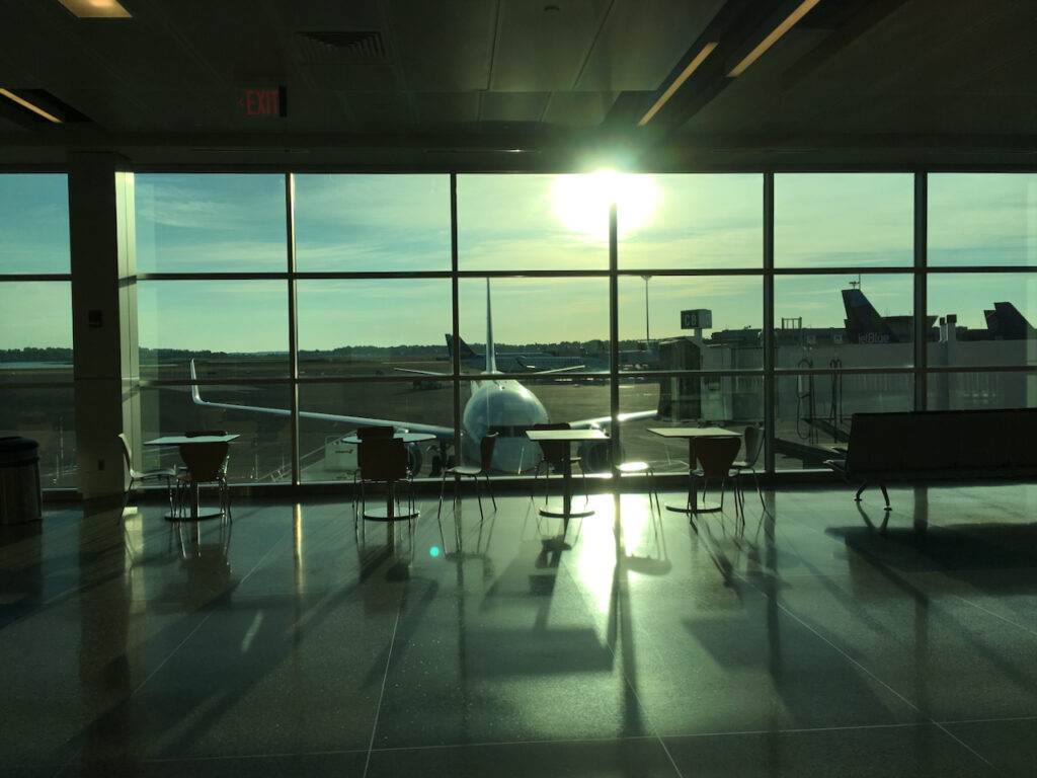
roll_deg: +0.4
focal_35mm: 29
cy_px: 389
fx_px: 869
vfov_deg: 48.2
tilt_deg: -1.8
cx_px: 518
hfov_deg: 61.7
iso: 25
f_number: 2.2
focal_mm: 4.15
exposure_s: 1/2849
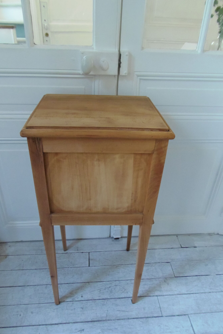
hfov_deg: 51.2
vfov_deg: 71.5
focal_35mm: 25
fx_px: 232
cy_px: 167
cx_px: 103
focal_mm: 4.3
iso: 320
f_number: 2.9
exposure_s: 1/30
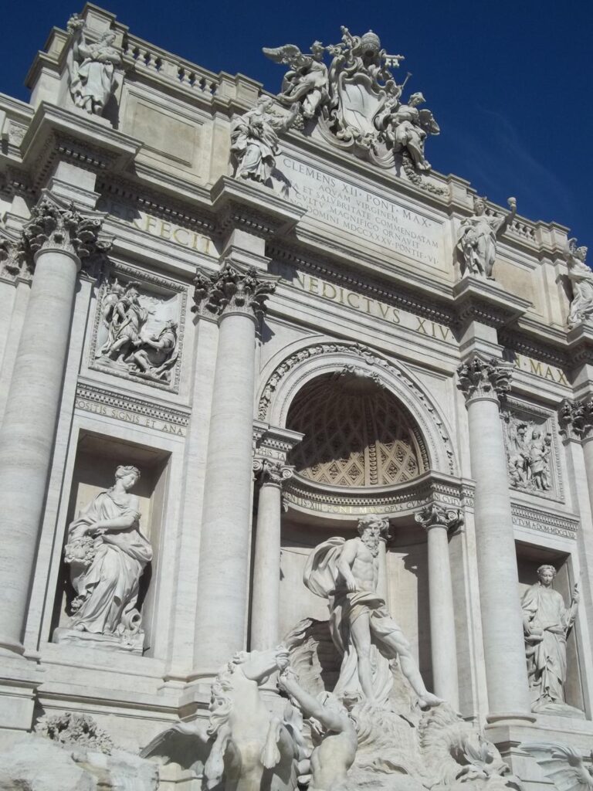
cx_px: 296
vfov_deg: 47.9
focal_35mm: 39
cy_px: 396
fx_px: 891
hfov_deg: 36.8
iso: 64
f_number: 9.9
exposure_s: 1/250
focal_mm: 7.1
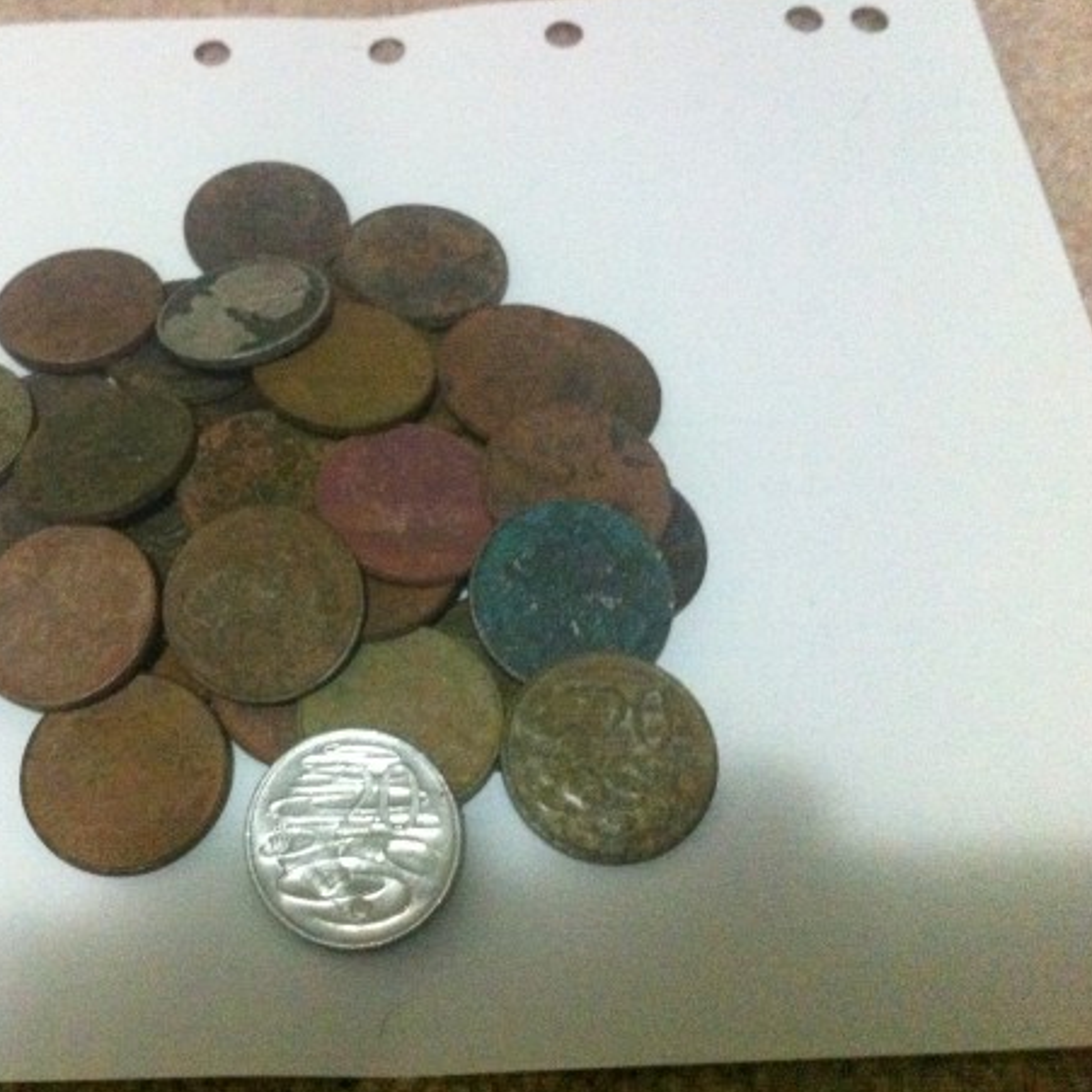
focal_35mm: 44
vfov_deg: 38.3
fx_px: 1570
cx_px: 335
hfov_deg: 37.8
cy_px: 530
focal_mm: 3.85
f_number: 2.8
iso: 800
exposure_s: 1/15
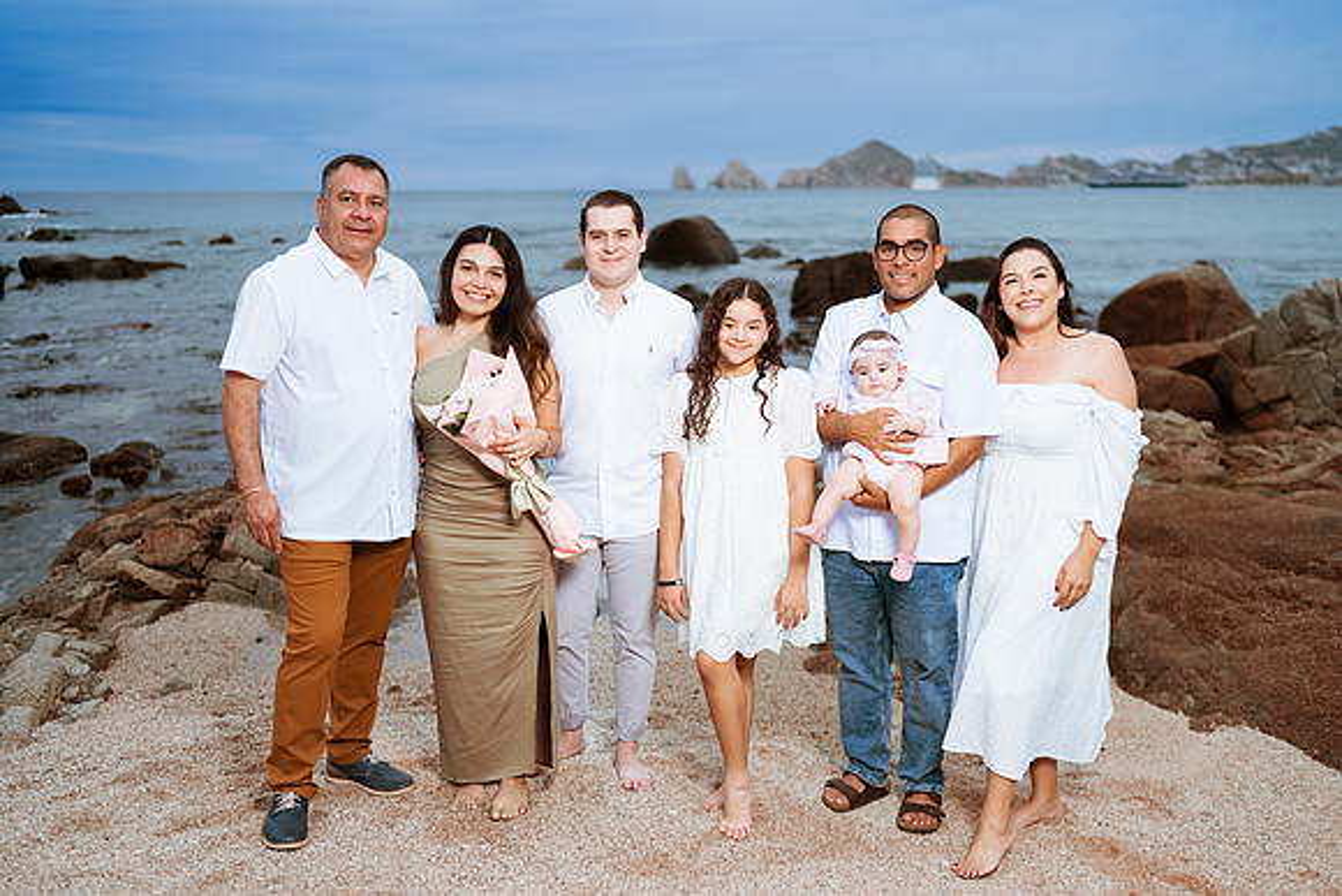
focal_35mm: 35
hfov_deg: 54.4
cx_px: 671
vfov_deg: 37.9
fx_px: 1305
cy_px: 448
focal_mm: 35
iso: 100
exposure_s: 1/500
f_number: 1.8
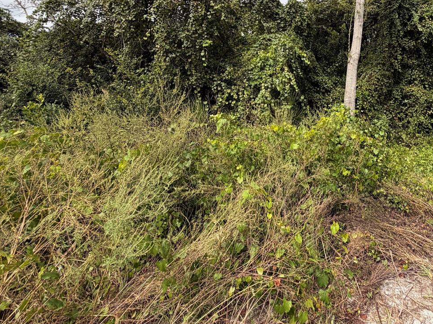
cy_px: 72
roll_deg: +1.2
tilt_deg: +9.1
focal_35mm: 23
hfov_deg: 71.0
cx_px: 301
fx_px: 288
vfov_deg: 55.3
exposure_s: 1/770
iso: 32
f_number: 2.2
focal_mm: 2.22
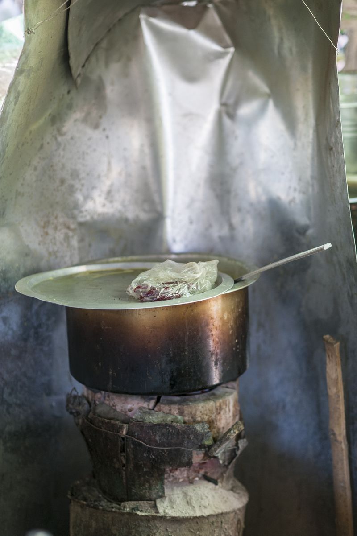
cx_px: 178
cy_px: 268
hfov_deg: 16.1
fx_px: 1266
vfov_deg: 23.9
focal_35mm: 85
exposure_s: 1/60
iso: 800
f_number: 2.5
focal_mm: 85
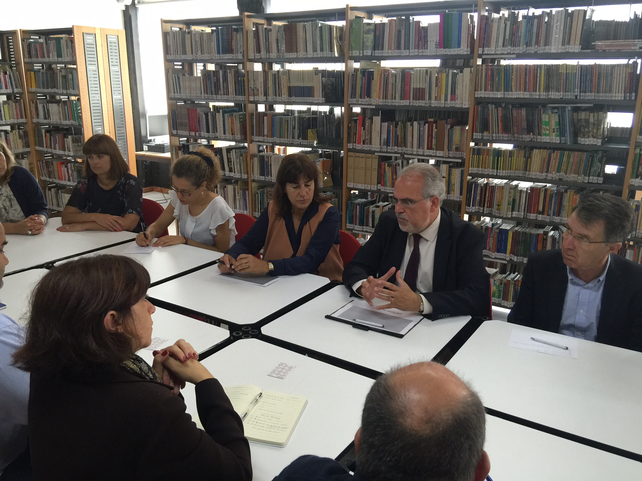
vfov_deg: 48.2
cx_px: 321
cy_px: 240
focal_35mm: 29
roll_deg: -1.6
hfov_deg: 61.7
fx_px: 538
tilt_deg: -15.3
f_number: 2.2
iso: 80
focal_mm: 4.15
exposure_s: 1/33
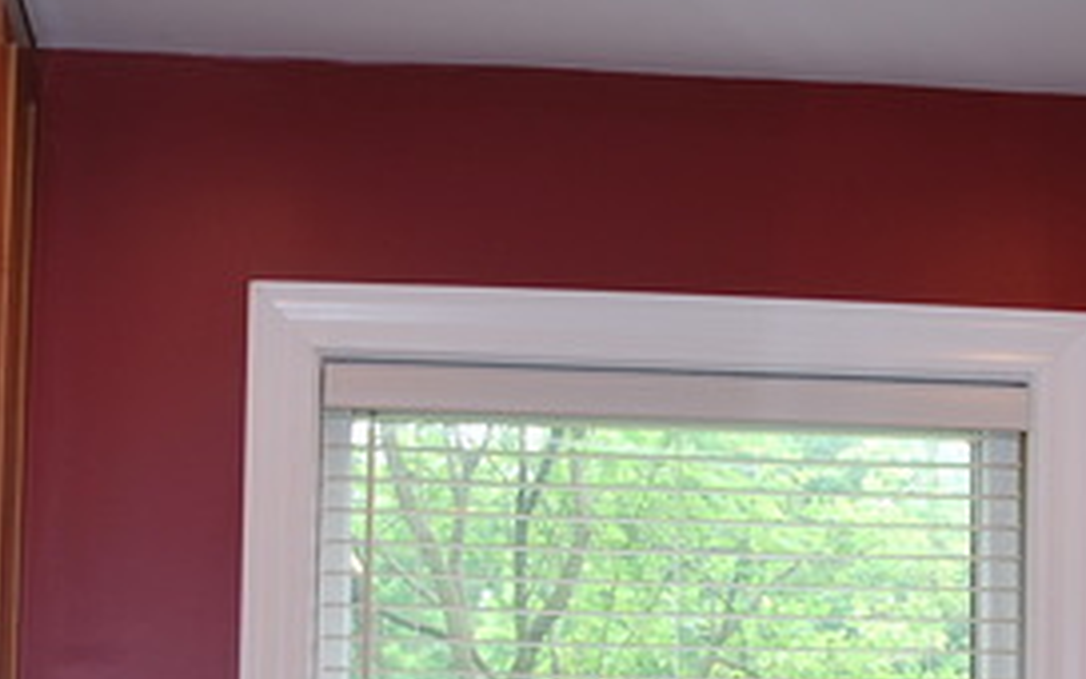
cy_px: 711
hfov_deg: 20.6
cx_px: 671
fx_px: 2989
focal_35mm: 101
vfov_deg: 12.8
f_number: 4.5
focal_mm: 28
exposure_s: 1/80
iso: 200
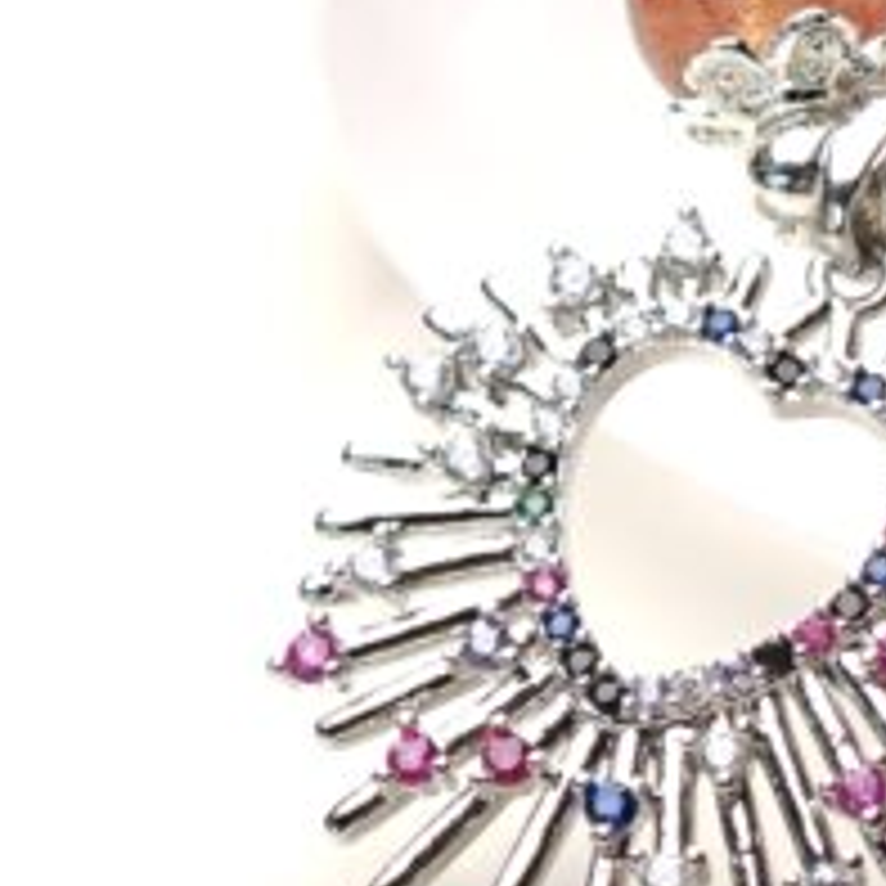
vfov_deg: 6.3
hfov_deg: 6.3
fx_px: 8108
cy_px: 477
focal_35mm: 280
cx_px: 616
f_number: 1.8
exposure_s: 1/375
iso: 50
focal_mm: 11.5
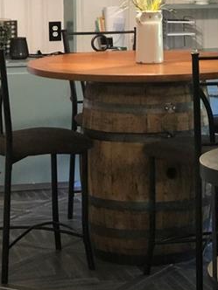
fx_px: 1108
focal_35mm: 132
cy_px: 60
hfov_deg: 11.2
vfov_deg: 14.9
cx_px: 161
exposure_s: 1/30
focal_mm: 6.6
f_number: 2.8
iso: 640
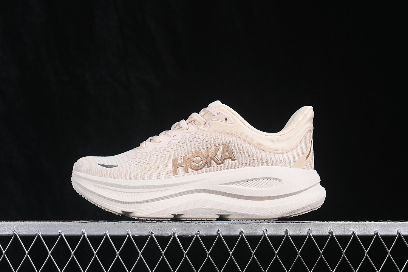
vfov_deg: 18.2
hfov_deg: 27.0
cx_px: 204
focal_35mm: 75
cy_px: 136
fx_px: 850
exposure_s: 1/80
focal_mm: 50
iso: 160
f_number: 8
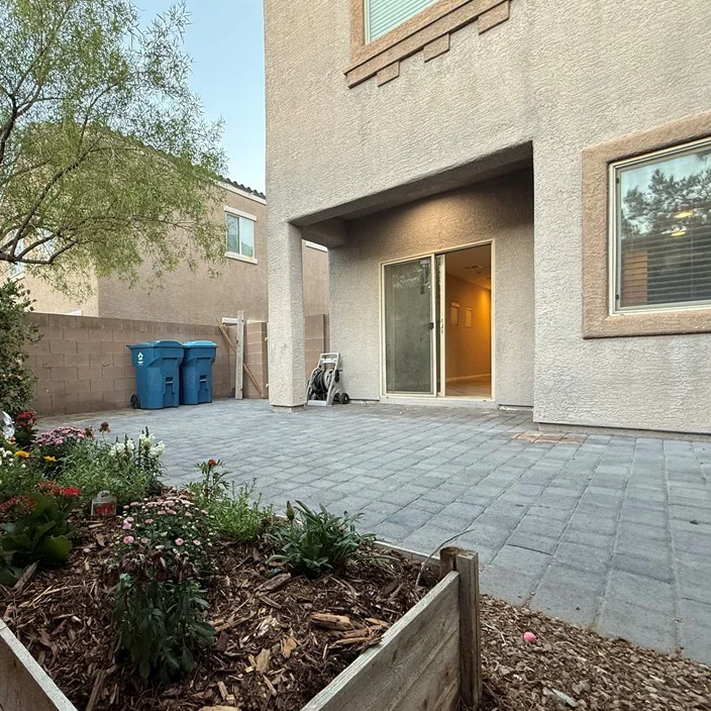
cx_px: 243
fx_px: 418
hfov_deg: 78.4
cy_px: 376
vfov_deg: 80.6
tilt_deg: -0.1
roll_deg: +1.2
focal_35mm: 18
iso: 200
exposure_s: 1/60
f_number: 2.2
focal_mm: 2.22
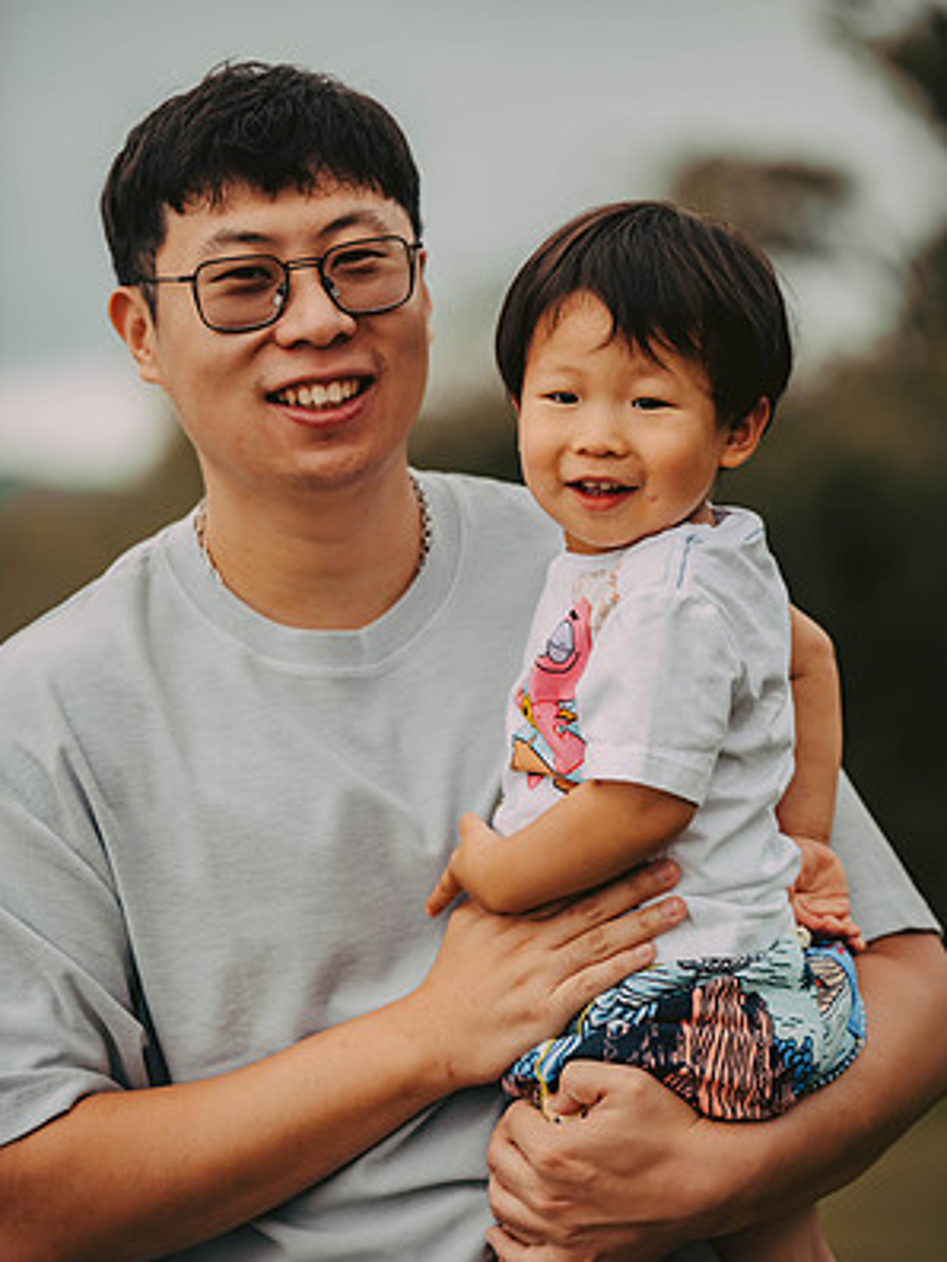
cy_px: 683
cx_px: 474
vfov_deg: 12.5
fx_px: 5760
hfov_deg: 9.4
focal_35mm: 158
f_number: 2.8
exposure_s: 1/800
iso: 640
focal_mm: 145
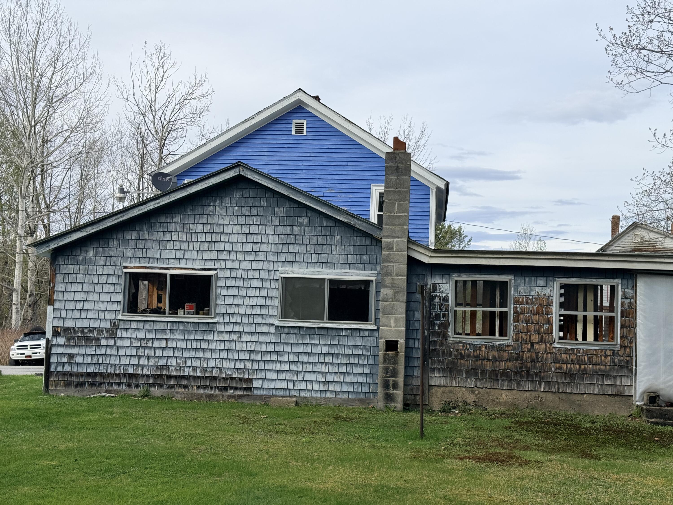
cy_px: 252
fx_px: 933
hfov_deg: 39.7
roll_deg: -2.1
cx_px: 336
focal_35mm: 48
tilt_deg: +4.8
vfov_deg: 30.3
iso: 64
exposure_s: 1/3704
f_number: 1.78
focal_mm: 6.76
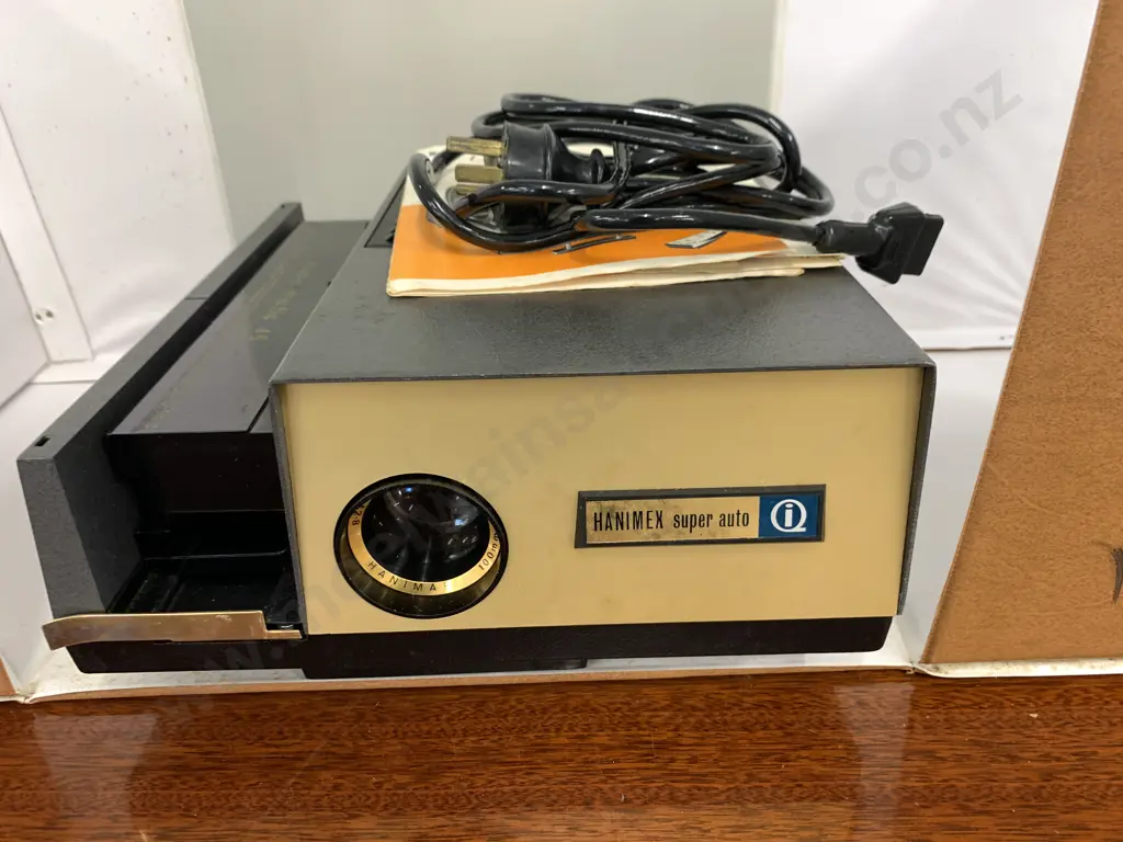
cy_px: 421
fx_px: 843
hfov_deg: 67.3
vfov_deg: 53.1
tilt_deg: -30.7
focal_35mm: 26
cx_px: 562
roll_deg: +0.9
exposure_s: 1/50
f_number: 1.8
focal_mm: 4.25
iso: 100
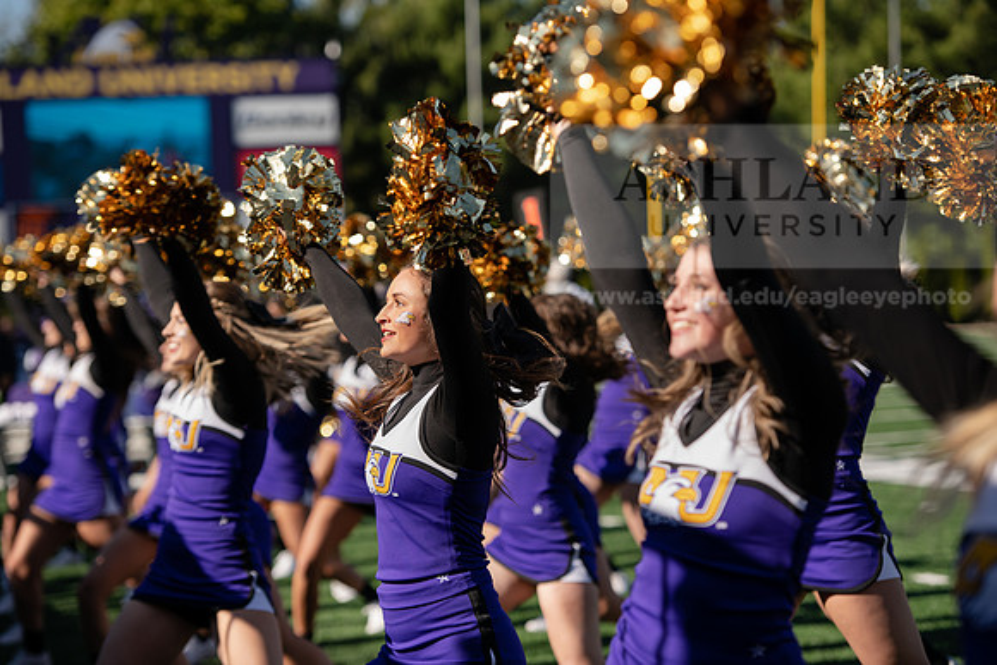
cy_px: 332
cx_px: 498
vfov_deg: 11.8
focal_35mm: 116
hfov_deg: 17.6
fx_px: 3213
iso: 125
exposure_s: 1/1250
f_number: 3.5
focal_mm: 116
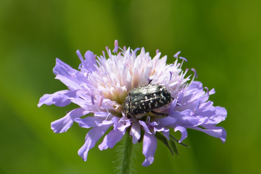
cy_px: 87
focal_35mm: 315
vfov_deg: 4.4
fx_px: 2284
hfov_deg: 6.5
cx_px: 130
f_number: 8
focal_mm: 210
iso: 100
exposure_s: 1/200
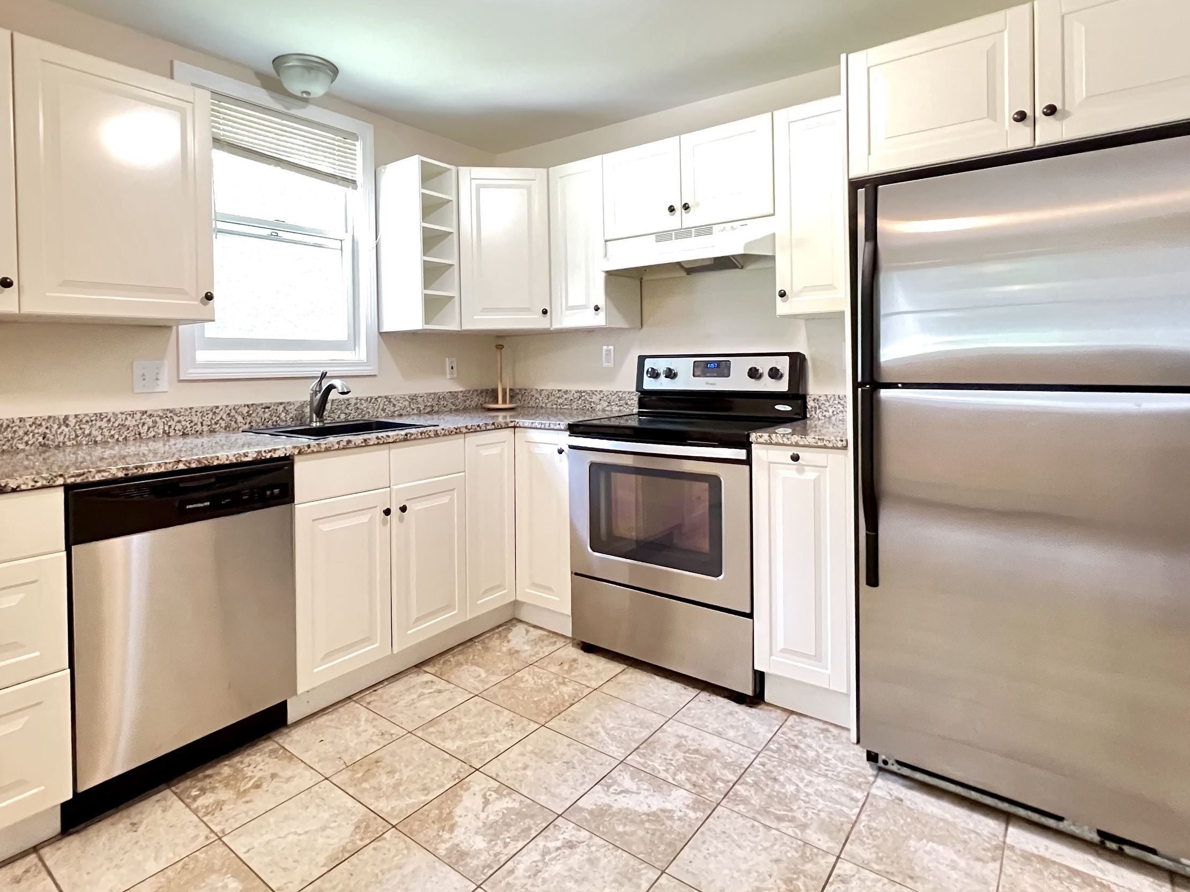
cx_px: 540
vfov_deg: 71.1
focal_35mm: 18
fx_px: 619
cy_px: 371
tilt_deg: -1.0
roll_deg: +0.9
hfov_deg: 87.5
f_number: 1.8
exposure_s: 1/60
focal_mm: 1.57
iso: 800
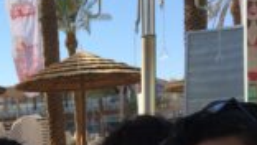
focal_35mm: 84
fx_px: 573
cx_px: -30
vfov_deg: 13.8
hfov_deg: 23.6
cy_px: 199
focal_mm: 4.12
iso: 32
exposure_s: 1/1414
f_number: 2.2
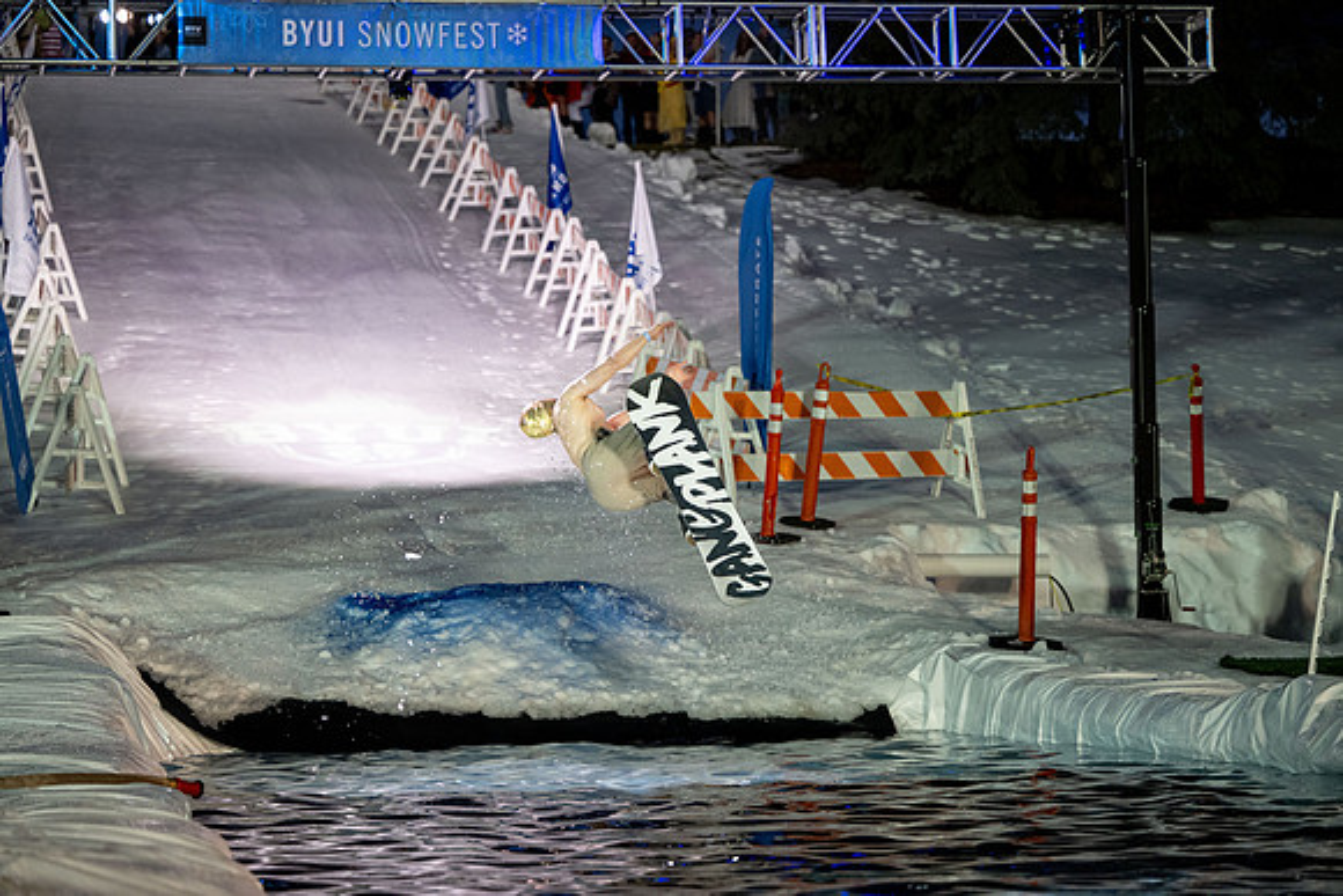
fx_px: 3545
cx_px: 672
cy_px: 448
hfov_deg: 21.5
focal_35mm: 95
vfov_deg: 14.4
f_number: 2.8
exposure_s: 1/640
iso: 1600
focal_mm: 95
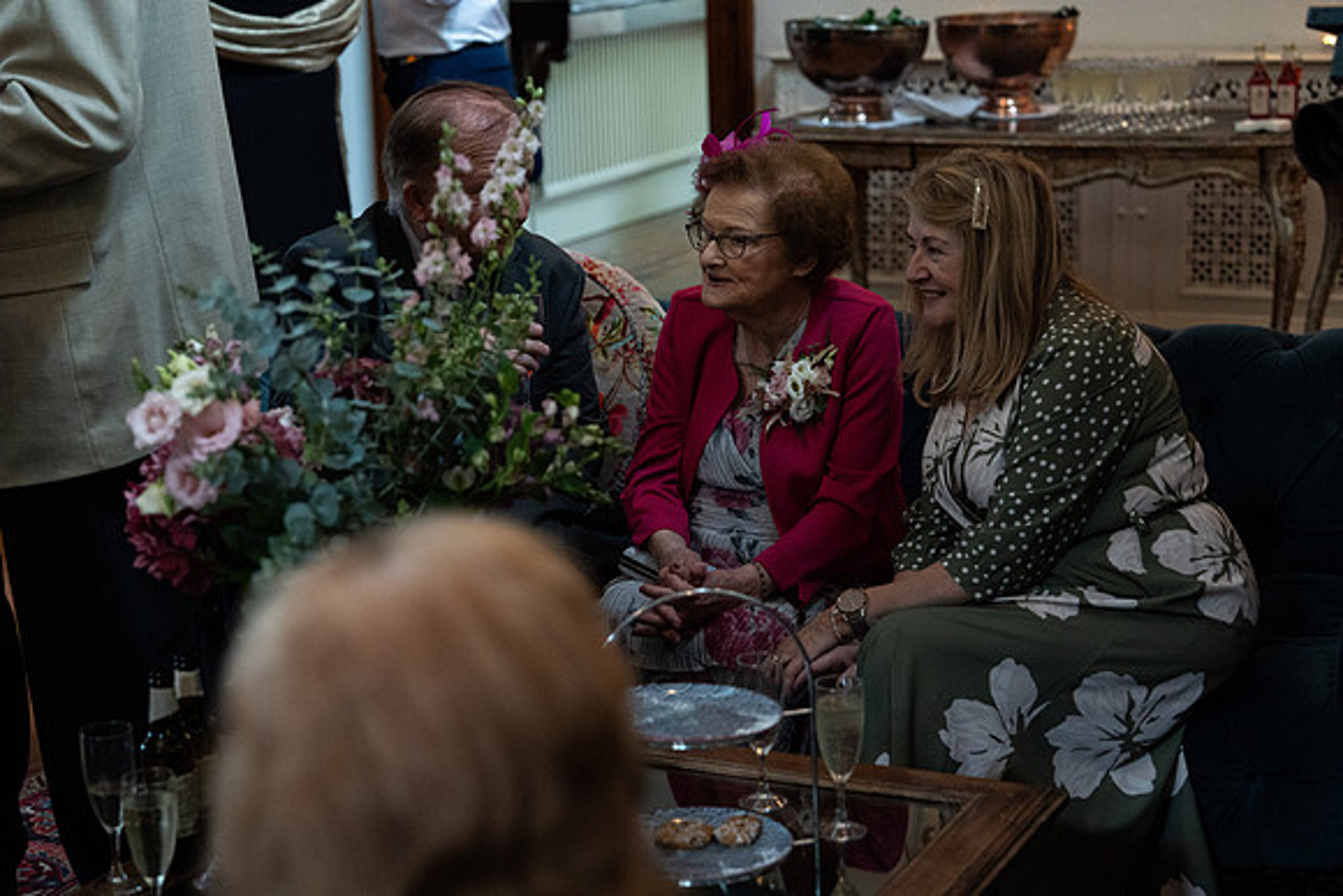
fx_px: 2612
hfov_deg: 28.8
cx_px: 672
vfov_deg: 19.5
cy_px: 448
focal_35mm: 70
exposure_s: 1/200
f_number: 3.5
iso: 5000
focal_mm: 70
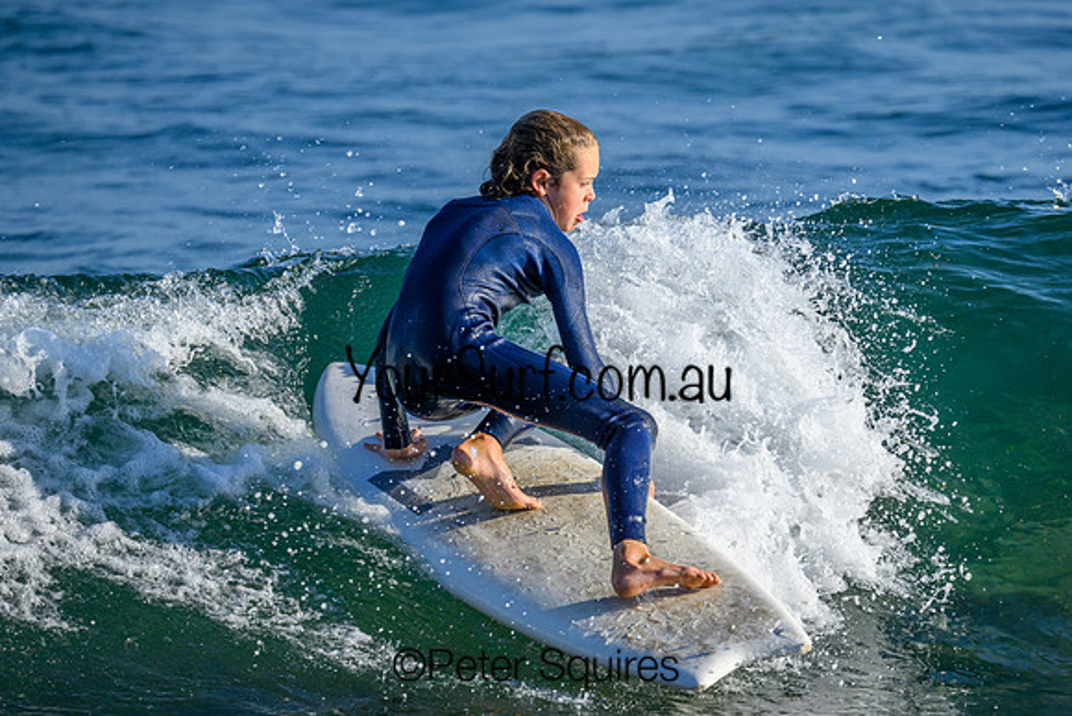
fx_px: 26206
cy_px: 322
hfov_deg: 2.3
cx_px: 590
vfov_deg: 1.6
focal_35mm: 880
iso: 500
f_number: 6.3
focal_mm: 800
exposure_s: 1/2000
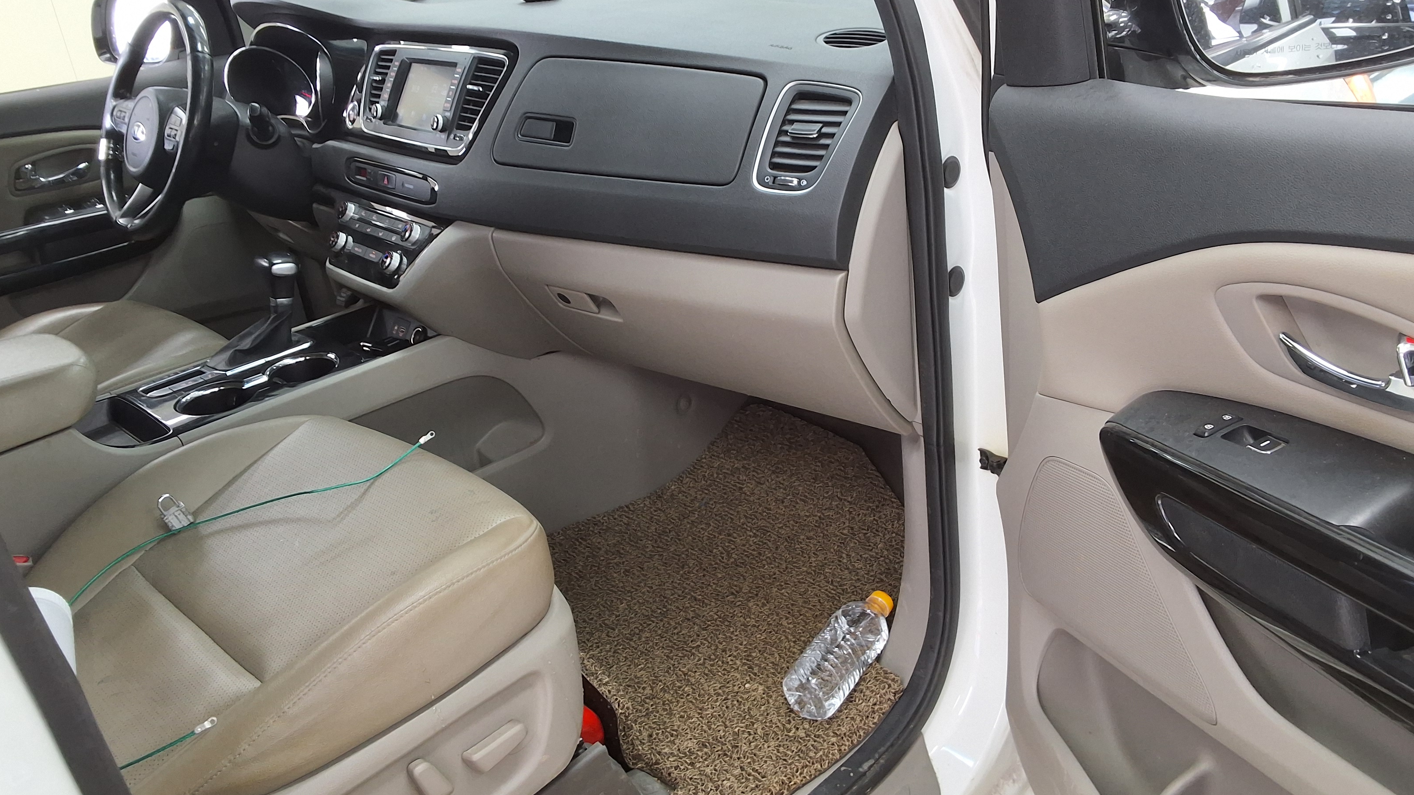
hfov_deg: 62.6
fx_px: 1162
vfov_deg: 37.7
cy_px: 359
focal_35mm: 31
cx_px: 709
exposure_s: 1/40
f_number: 1.9
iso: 64
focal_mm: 2.91
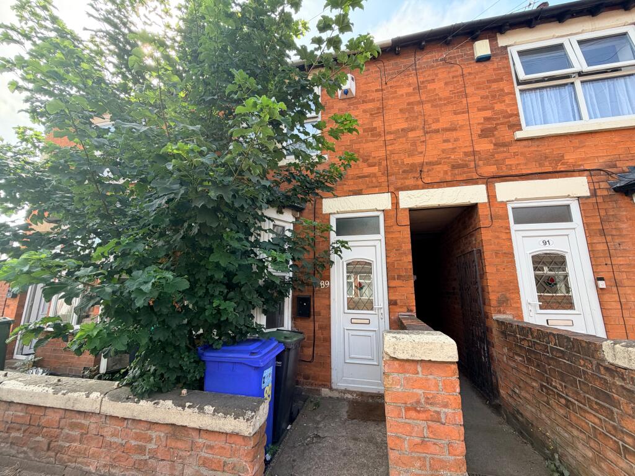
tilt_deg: +12.3
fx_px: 257
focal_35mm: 14
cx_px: 318
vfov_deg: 85.7
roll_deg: +0.1
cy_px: 238
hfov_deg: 102.1
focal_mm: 2.22
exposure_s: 1/189
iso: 50
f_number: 2.2
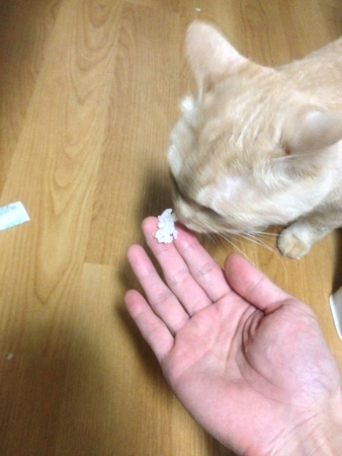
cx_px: 171
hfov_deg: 40.7
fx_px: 461
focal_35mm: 35
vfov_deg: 52.6
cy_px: 228
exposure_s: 1/17
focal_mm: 4.28
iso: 640
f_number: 2.4
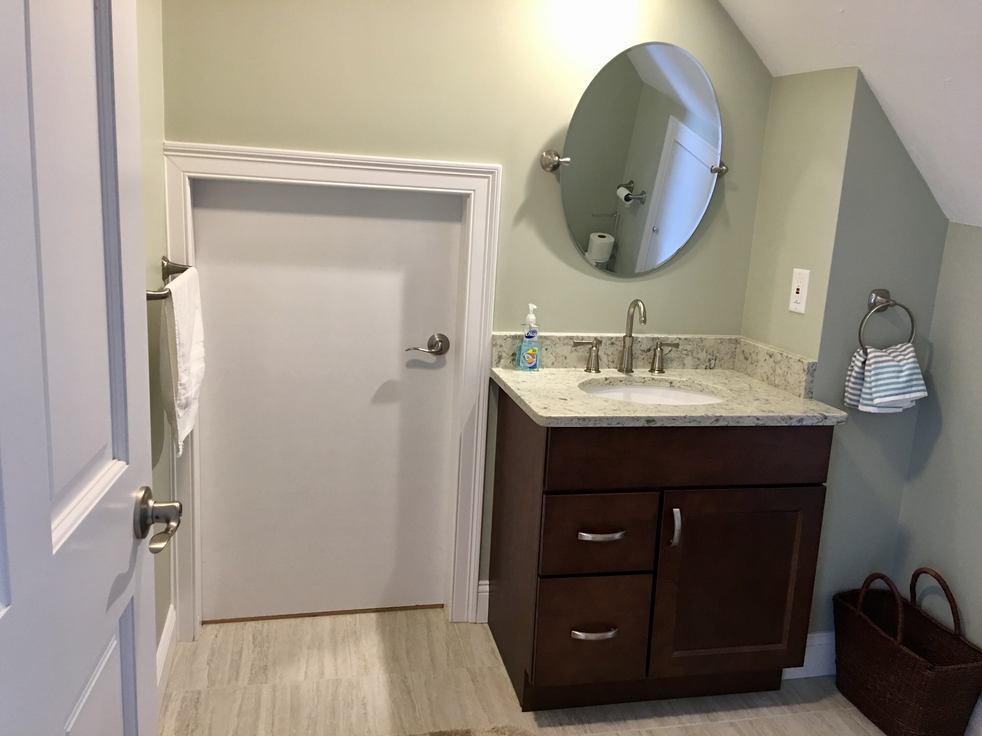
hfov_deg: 61.7
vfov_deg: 48.2
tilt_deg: -9.7
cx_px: 491
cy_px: 368
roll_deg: -3.0
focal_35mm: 29
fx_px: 823
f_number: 2.2
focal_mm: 4.15
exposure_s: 1/15
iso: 64
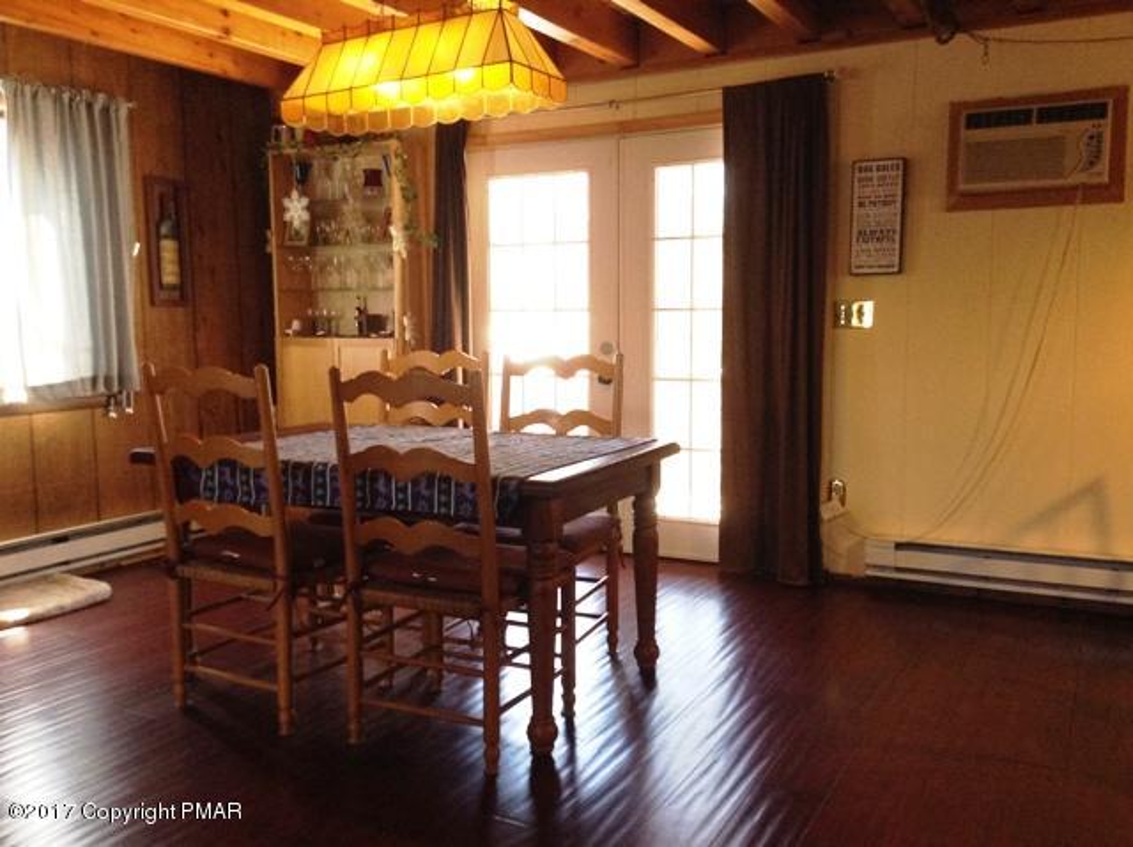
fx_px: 1078
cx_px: 566
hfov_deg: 55.4
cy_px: 424
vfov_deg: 42.8
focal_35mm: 33
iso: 125
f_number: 2.4
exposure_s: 1/24
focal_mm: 3.3
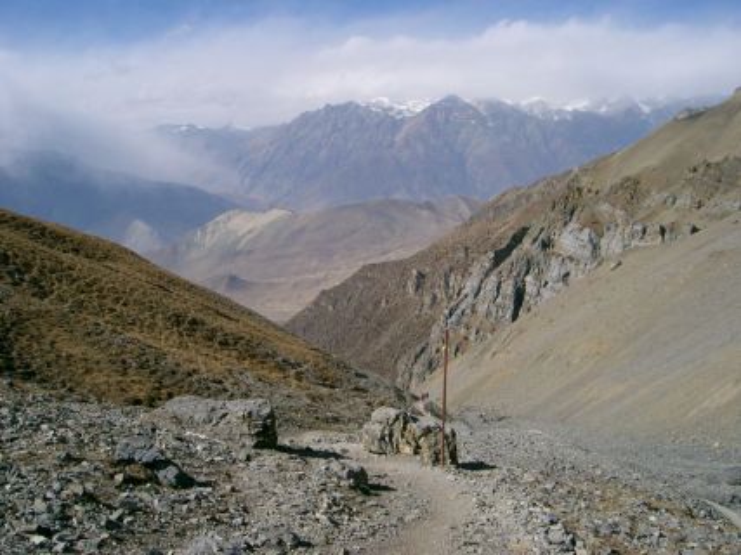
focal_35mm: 39
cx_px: 370
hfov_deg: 47.9
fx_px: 835
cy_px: 278
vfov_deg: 36.8
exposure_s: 1/1250
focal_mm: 8
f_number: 4.8
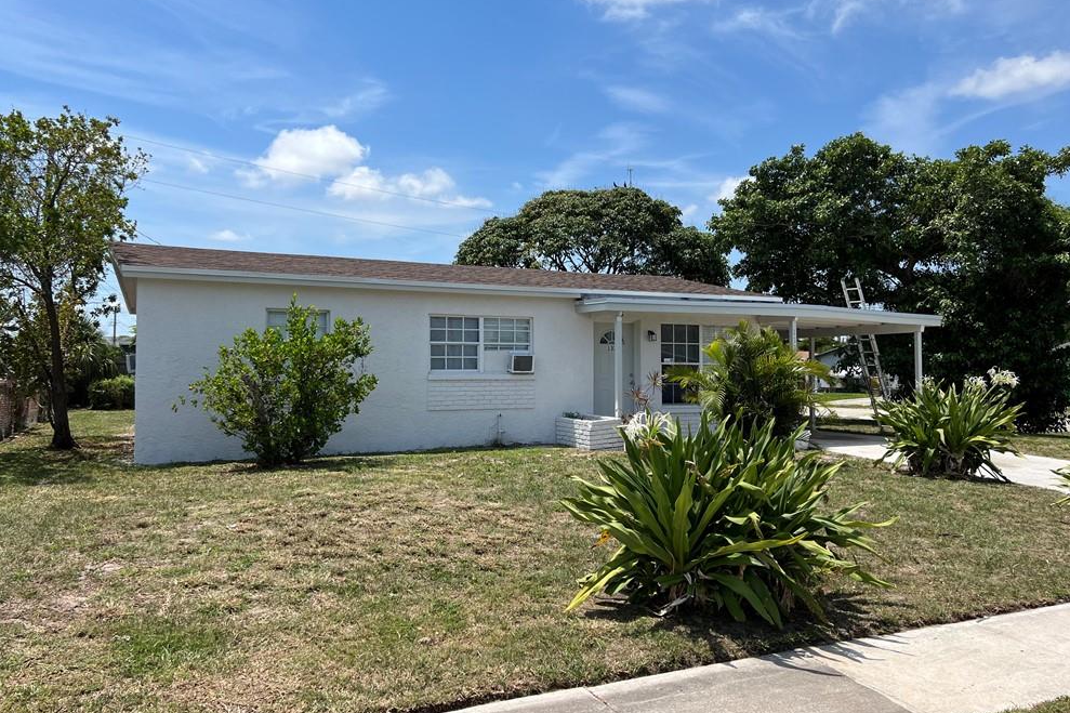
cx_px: 536
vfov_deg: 46.4
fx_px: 832
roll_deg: -0.4
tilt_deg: +2.0
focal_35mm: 28
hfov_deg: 65.5
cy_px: 339
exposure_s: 1/4630
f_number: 1.5
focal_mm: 5.7
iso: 50
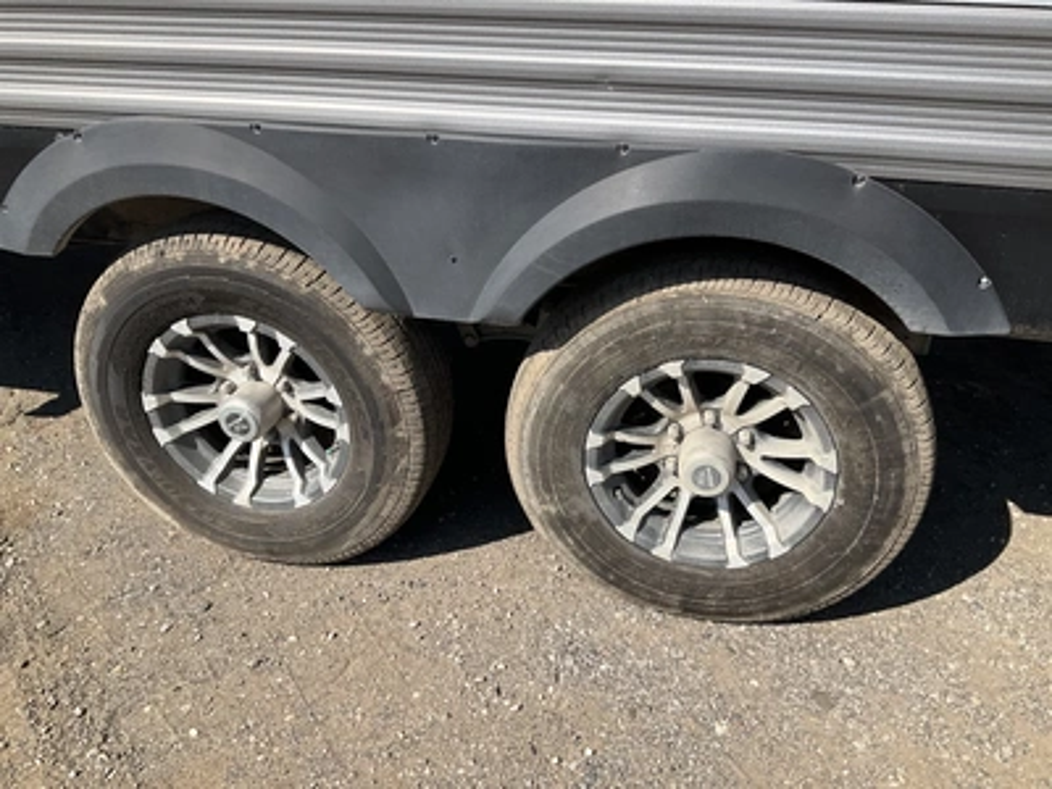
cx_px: 526
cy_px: 394
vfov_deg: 48.2
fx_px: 881
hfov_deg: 61.7
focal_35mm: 29
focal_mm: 3
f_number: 1.8
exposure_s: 1/1577
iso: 25
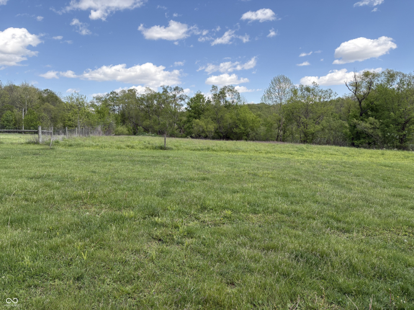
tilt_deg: -4.0
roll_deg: +1.1
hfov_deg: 67.3
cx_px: 207
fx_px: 311
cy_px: 155
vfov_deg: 53.0
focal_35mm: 26
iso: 50
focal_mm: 5.96
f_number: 1.6
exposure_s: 1/1848
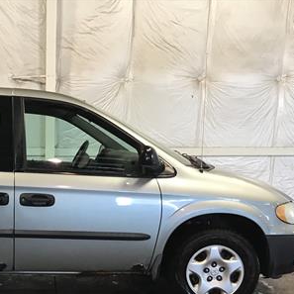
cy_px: 233
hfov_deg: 27.7
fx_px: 567
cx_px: 16
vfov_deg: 28.5
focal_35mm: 59
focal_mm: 3.3
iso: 64
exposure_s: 1/30
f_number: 2.4
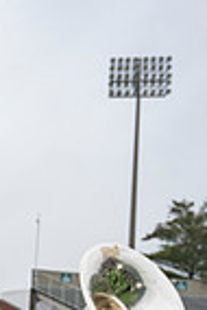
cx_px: -268
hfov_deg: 11.8
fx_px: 843
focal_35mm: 98
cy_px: 370
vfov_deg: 19.6
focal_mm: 24
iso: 320
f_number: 4
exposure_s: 1/200
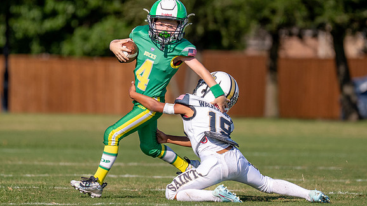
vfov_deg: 2.9
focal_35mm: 426
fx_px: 4147
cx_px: 169
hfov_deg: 5.1
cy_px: 82
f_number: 2.8
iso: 250
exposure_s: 1/6400
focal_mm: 200
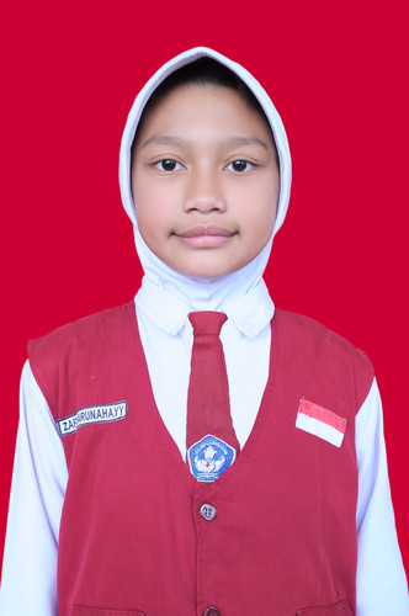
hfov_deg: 47.8
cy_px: 308
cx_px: 204
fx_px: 461
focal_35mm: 27
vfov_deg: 67.4
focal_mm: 18
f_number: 4
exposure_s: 1/100
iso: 200
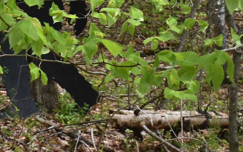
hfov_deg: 14.4
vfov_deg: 8.9
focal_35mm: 144
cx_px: 40
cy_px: -55
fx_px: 953
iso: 800
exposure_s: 1/250
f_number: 8
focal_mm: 32
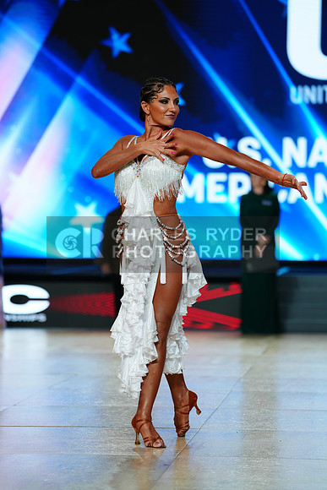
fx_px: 1784
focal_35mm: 131
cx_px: 164
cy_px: 245
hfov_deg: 10.5
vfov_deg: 15.6
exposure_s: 1/400
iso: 320
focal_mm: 131
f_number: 2.8
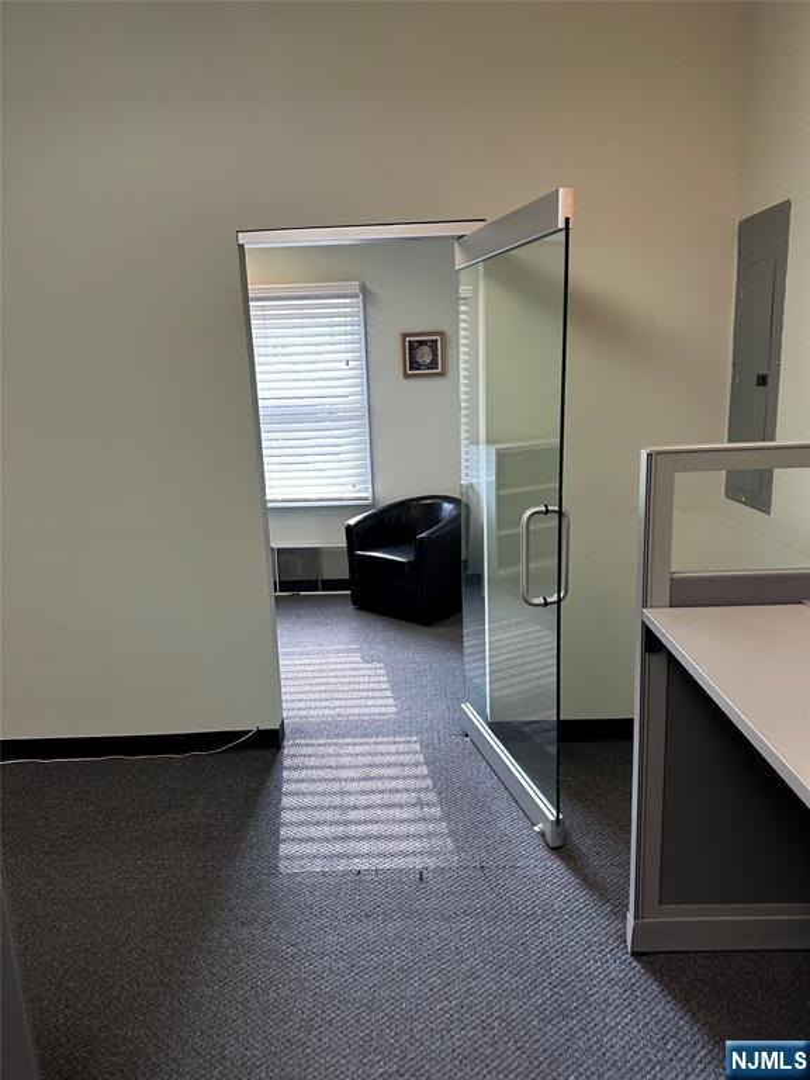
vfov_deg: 71.6
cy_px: 540
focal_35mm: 24
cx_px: 405
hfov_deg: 56.8
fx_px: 749
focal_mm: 6.86
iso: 160
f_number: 1.78
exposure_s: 1/120
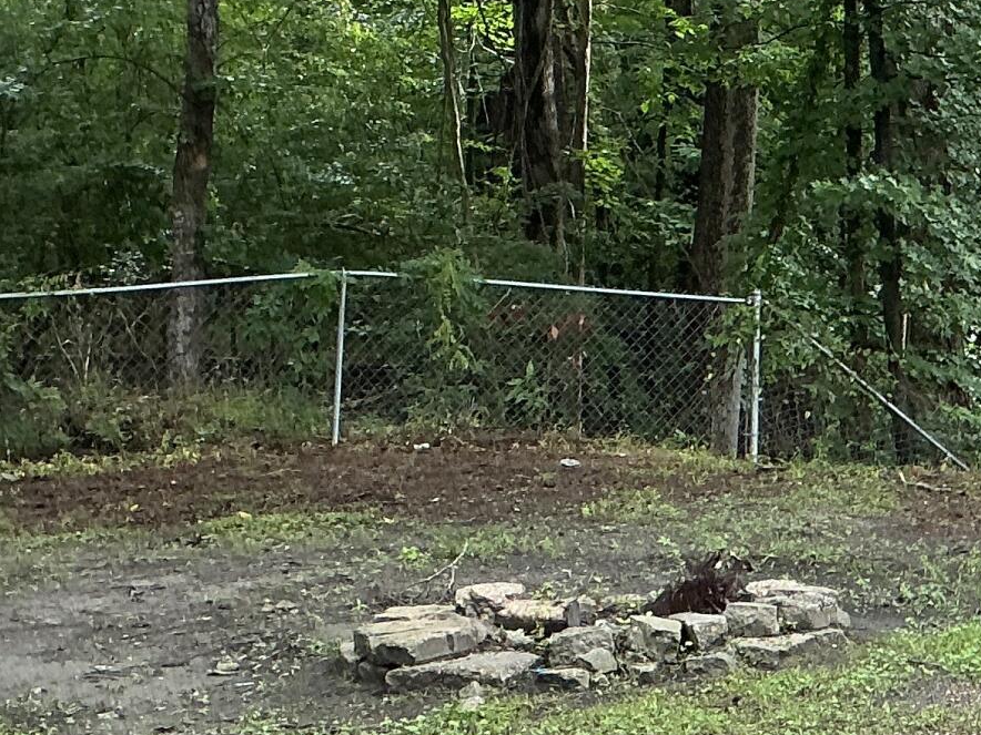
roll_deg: -2.2
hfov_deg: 19.1
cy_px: 224
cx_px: 1273
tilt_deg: -0.1
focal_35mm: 95
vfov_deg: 15.5
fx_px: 2692
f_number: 1.8
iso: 50
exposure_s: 1/122
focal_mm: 3
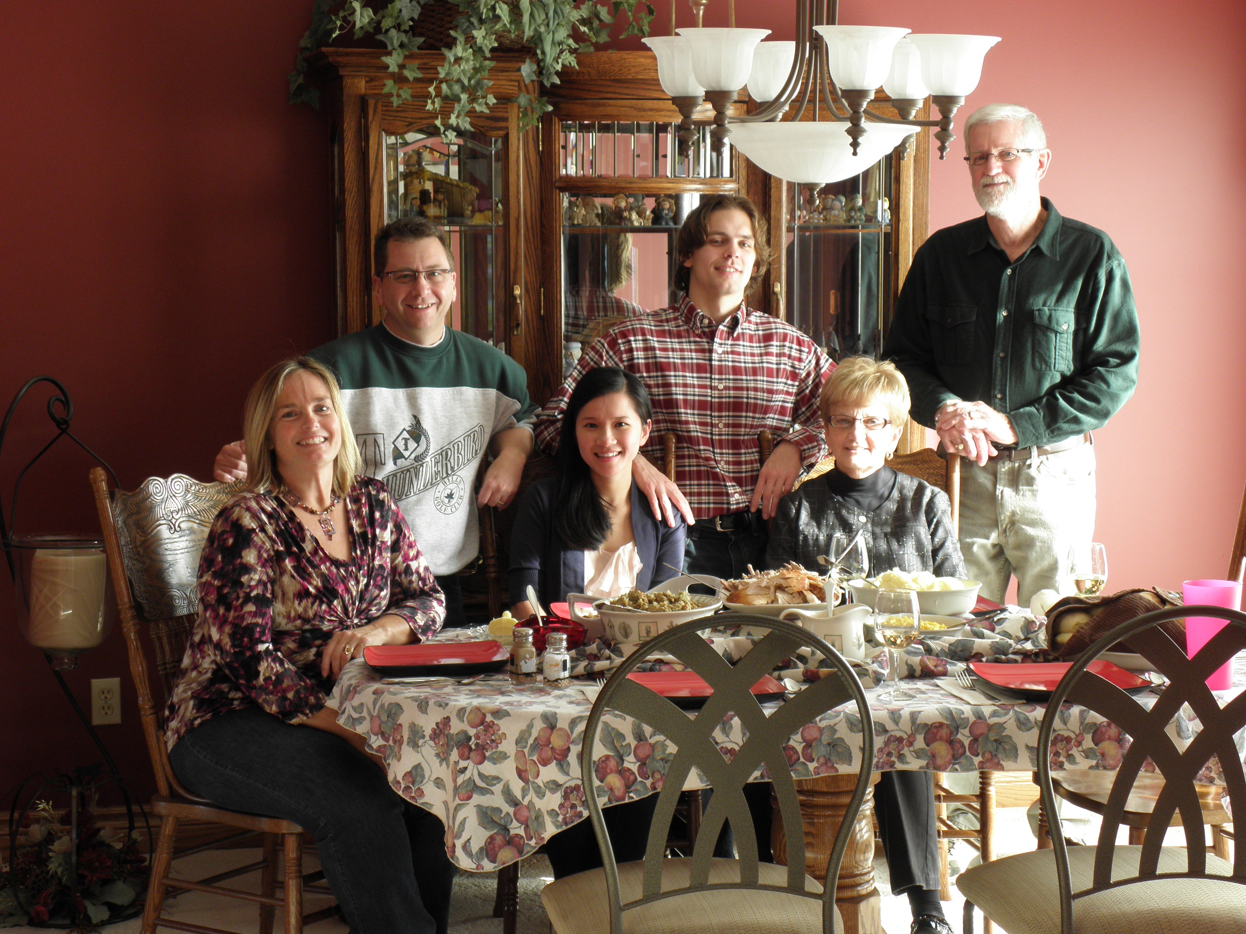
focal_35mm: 75
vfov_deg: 19.6
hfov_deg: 26.0
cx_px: 623
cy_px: 467
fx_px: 2700
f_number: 3.9
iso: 125
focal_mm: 13.39
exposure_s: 1/15
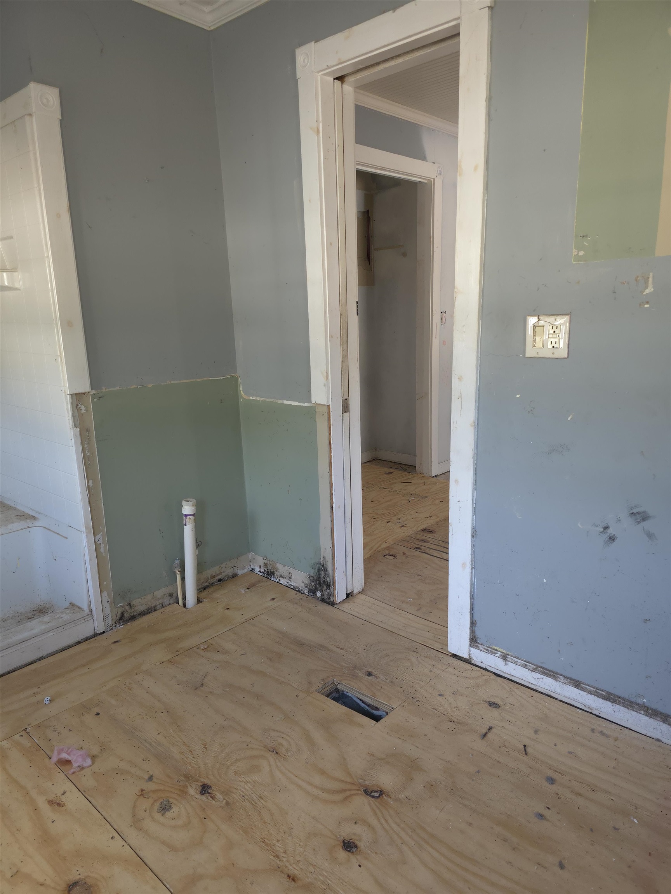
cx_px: 336
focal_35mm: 23
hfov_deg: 58.9
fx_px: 594
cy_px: 447
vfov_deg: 73.9
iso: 200
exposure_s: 1/60
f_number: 1.7
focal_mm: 6.3
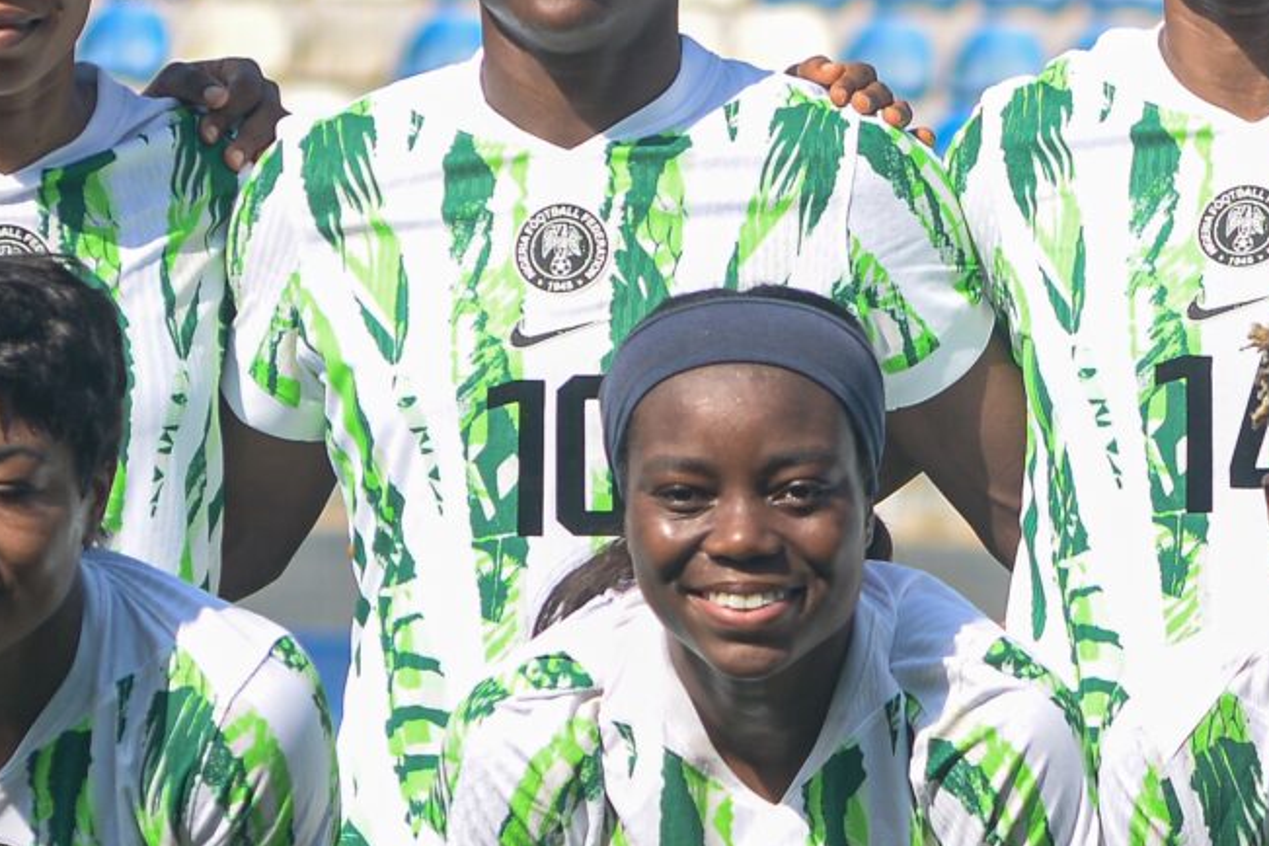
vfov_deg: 2.6
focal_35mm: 531
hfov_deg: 3.9
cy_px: 1019
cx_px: 1236
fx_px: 18716
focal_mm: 135
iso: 100
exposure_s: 1/320
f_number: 5.6
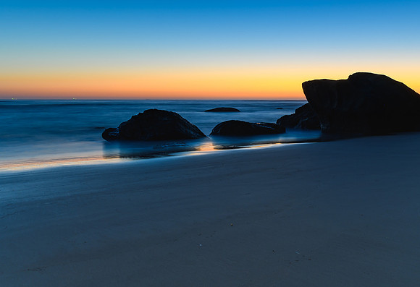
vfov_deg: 37.9
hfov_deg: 51.7
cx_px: 301
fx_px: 417
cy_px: 112
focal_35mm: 35
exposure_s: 25
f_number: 8
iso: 50
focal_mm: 16
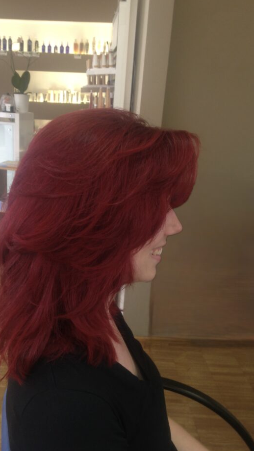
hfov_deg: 29.4
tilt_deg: -18.8
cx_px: 74
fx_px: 479
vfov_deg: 50.4
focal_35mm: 40
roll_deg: -3.6
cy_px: 240
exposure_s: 1/20
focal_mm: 4.12
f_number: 2.4
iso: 50
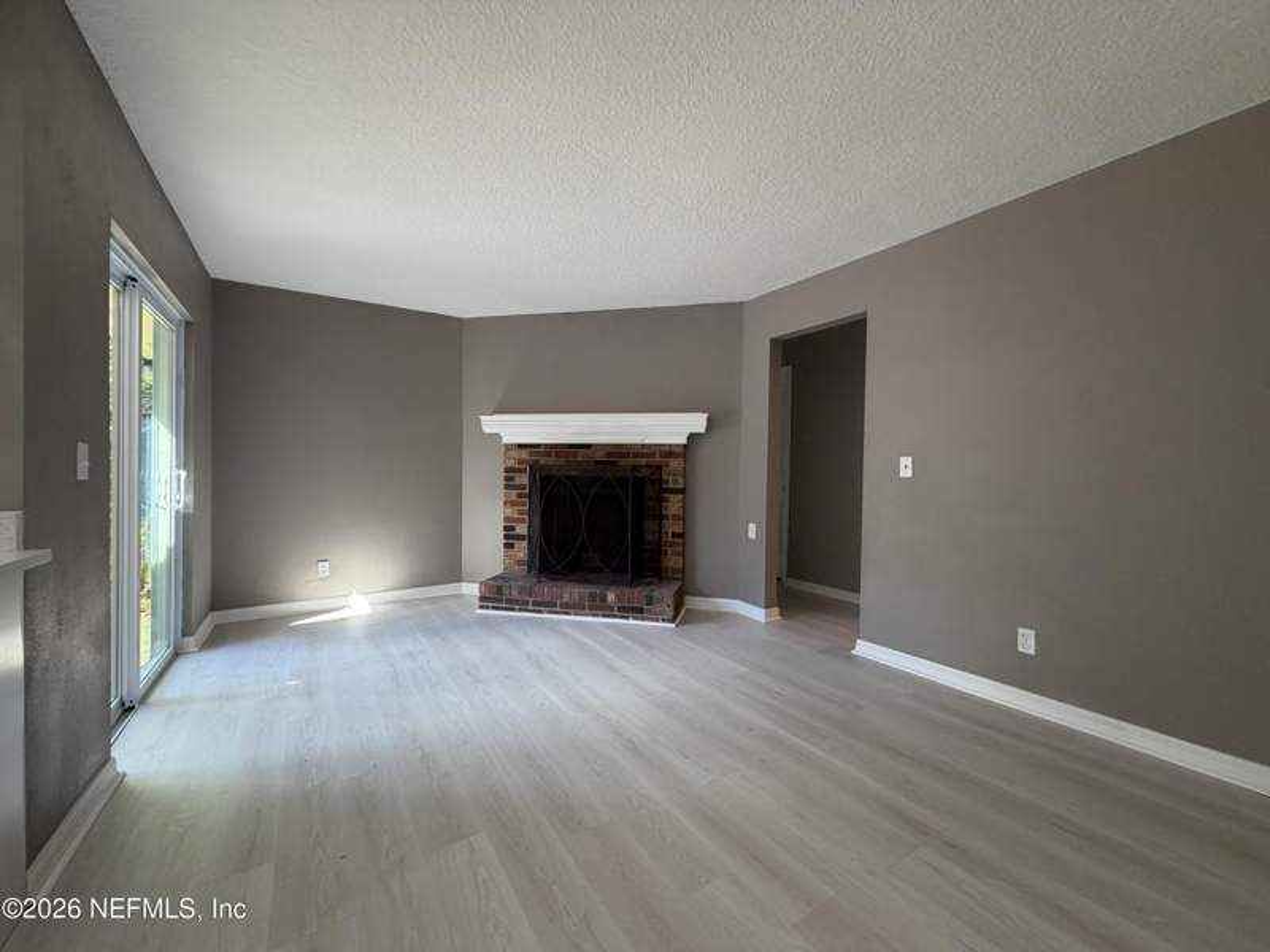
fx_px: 514
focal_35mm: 14
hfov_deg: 102.1
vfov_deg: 85.7
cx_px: 635
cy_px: 476
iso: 160
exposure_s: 1/120
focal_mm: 2.22
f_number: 2.2
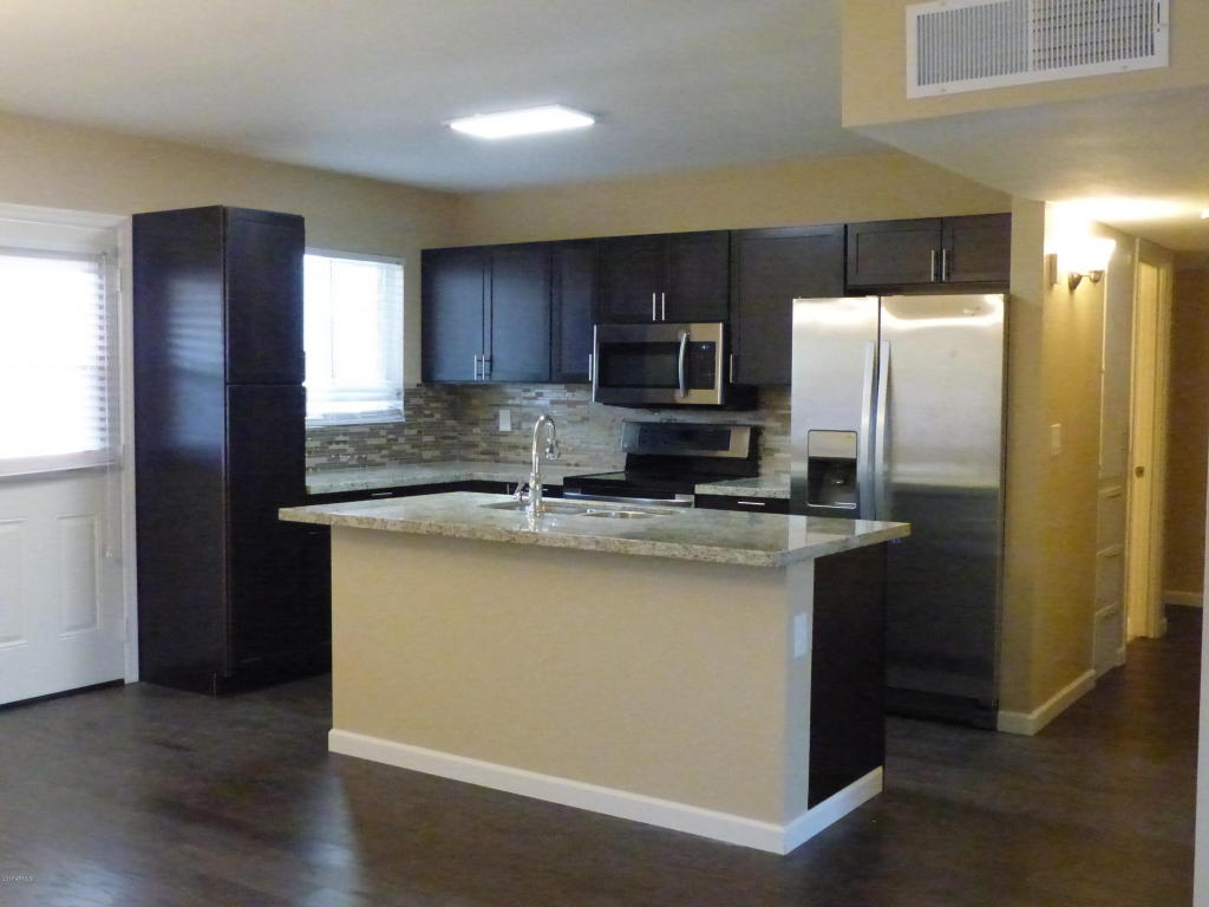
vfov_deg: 37.7
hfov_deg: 49.0
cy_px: 454
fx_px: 1327
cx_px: 604
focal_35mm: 38
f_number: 4
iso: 3200
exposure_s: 1/160
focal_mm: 6.8
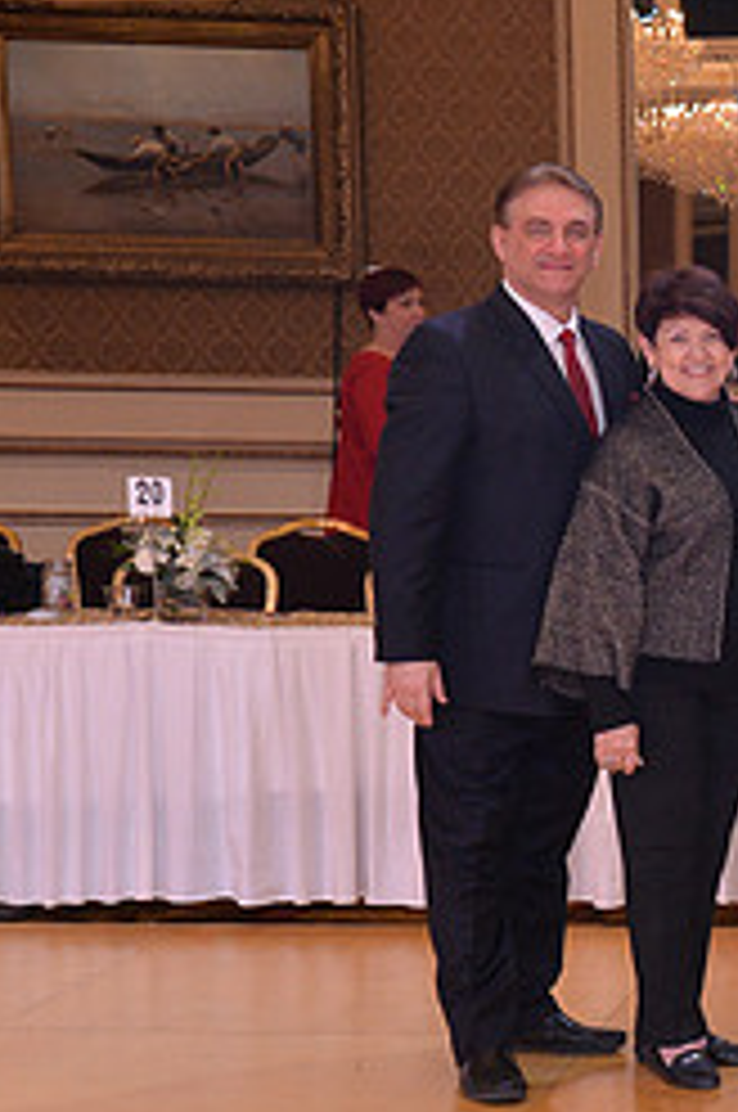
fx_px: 3330
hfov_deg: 11.8
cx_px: 1296
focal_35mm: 108
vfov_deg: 18.9
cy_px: 633
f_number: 5.6
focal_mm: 46
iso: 1600
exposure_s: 1/250
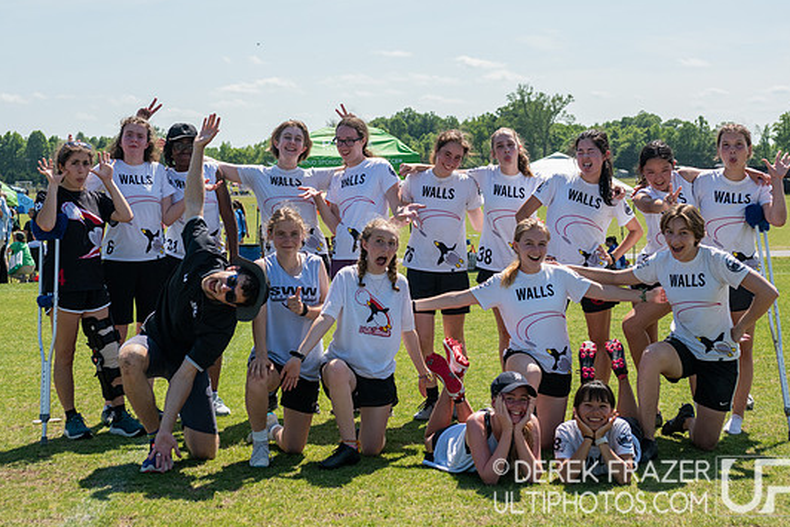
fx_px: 1624
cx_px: 389
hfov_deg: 27.3
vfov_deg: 18.4
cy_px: 210
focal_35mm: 74
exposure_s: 1/2000
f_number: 6.3
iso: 560
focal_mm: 58
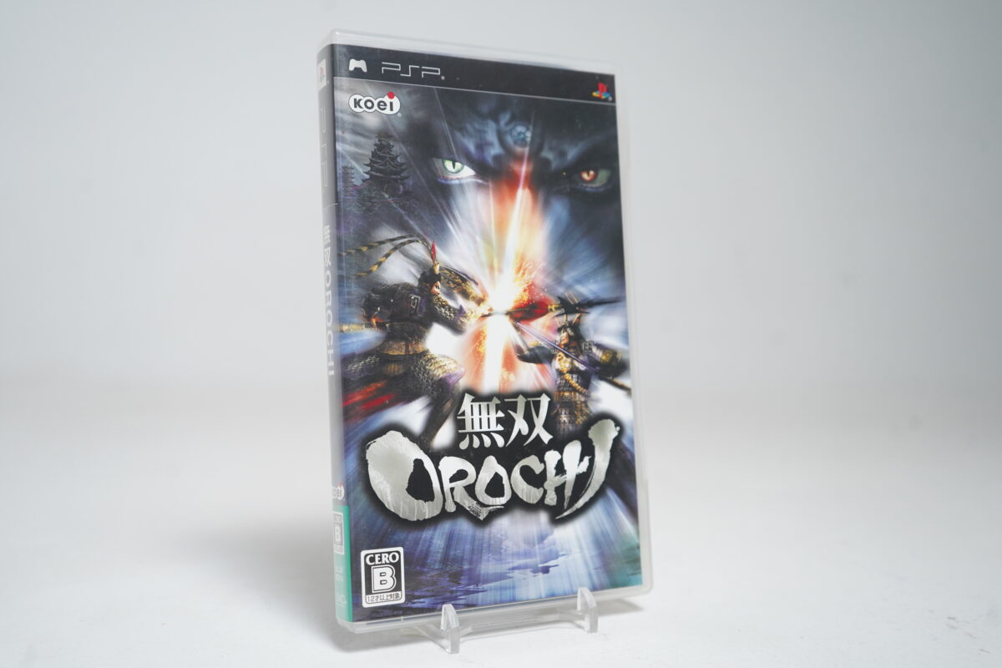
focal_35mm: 38
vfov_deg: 35.1
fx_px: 1058
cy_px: 334
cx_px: 501
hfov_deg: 50.7
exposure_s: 1/40
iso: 800
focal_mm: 38
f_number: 5
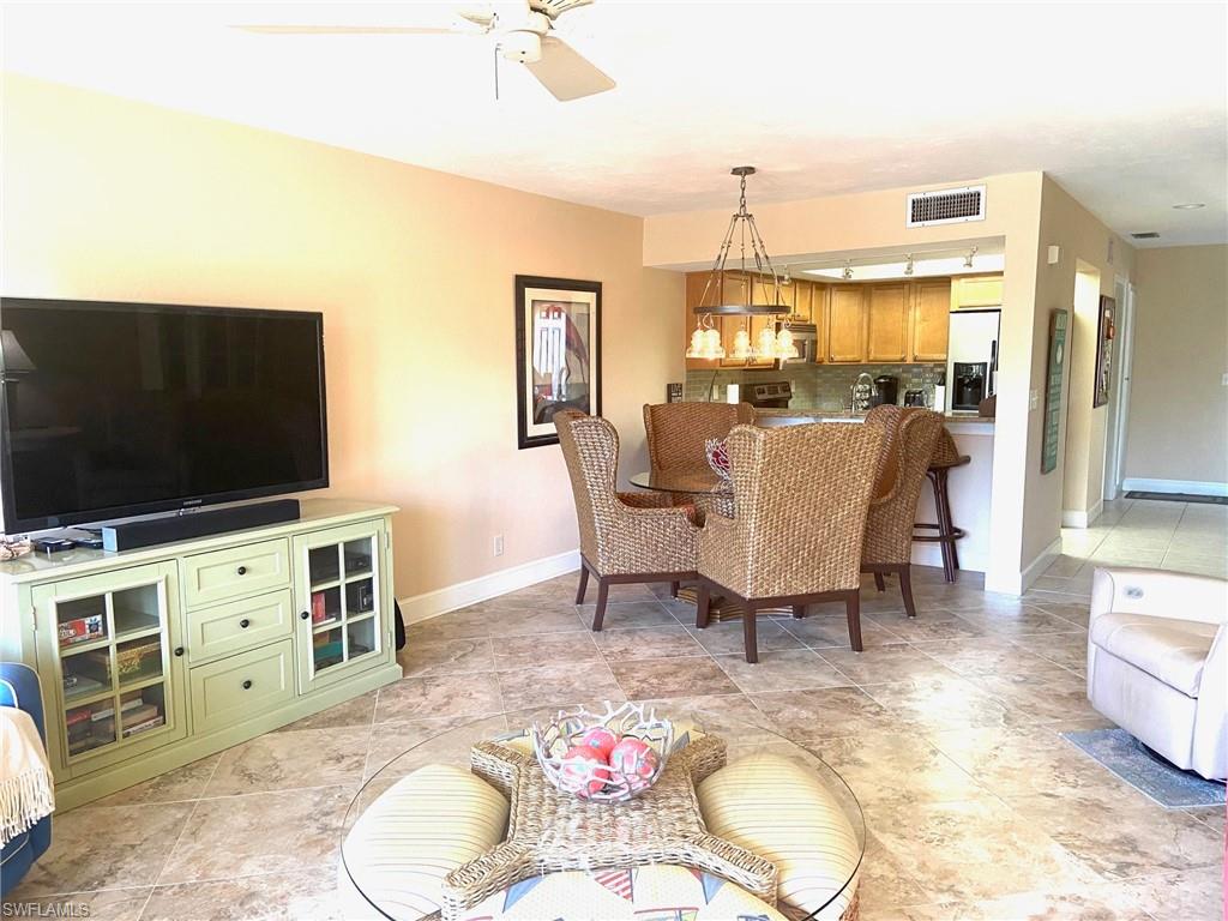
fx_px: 922
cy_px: 460
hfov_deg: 67.3
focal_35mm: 26
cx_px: 614
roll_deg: -0.2
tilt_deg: -5.4
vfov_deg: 53.1
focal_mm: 4.25
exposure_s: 1/60
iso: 160
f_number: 1.8
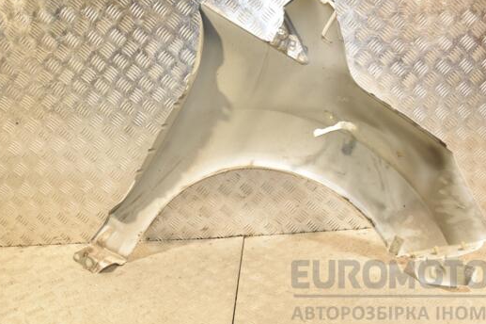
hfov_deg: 52.3
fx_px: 494
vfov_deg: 36.3
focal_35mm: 37
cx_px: 274
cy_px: 149
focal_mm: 21
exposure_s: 1/200
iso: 800
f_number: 5
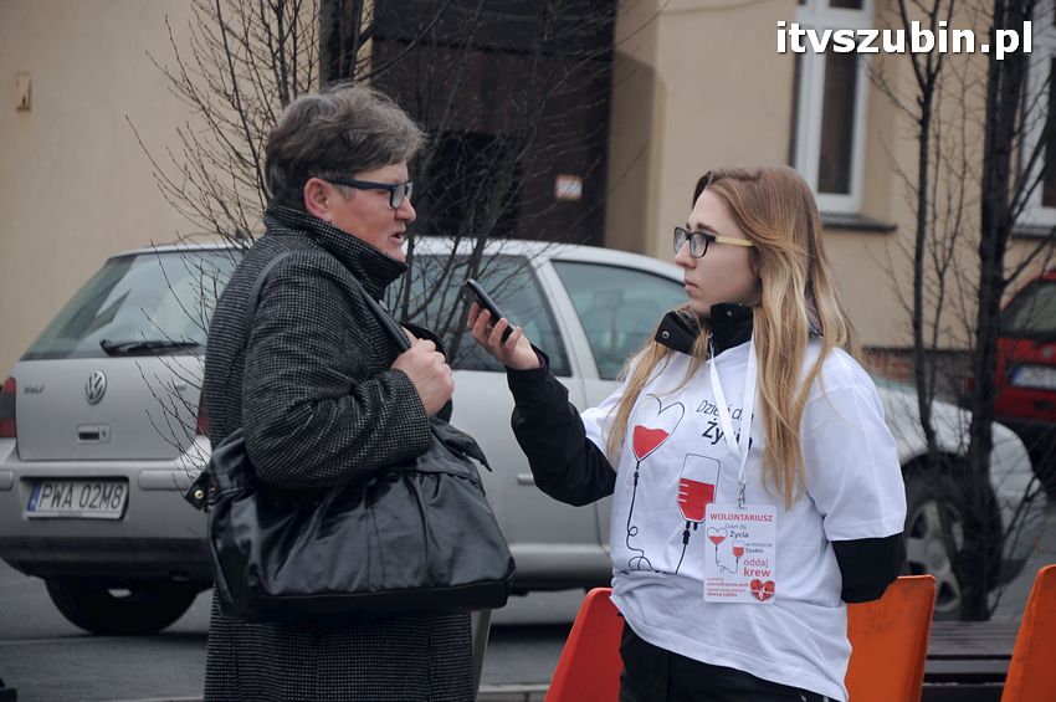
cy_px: 351
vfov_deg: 8.7
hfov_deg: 13.1
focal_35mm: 158
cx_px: 528
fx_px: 4615
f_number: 5.6
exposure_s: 1/160
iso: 200
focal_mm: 105
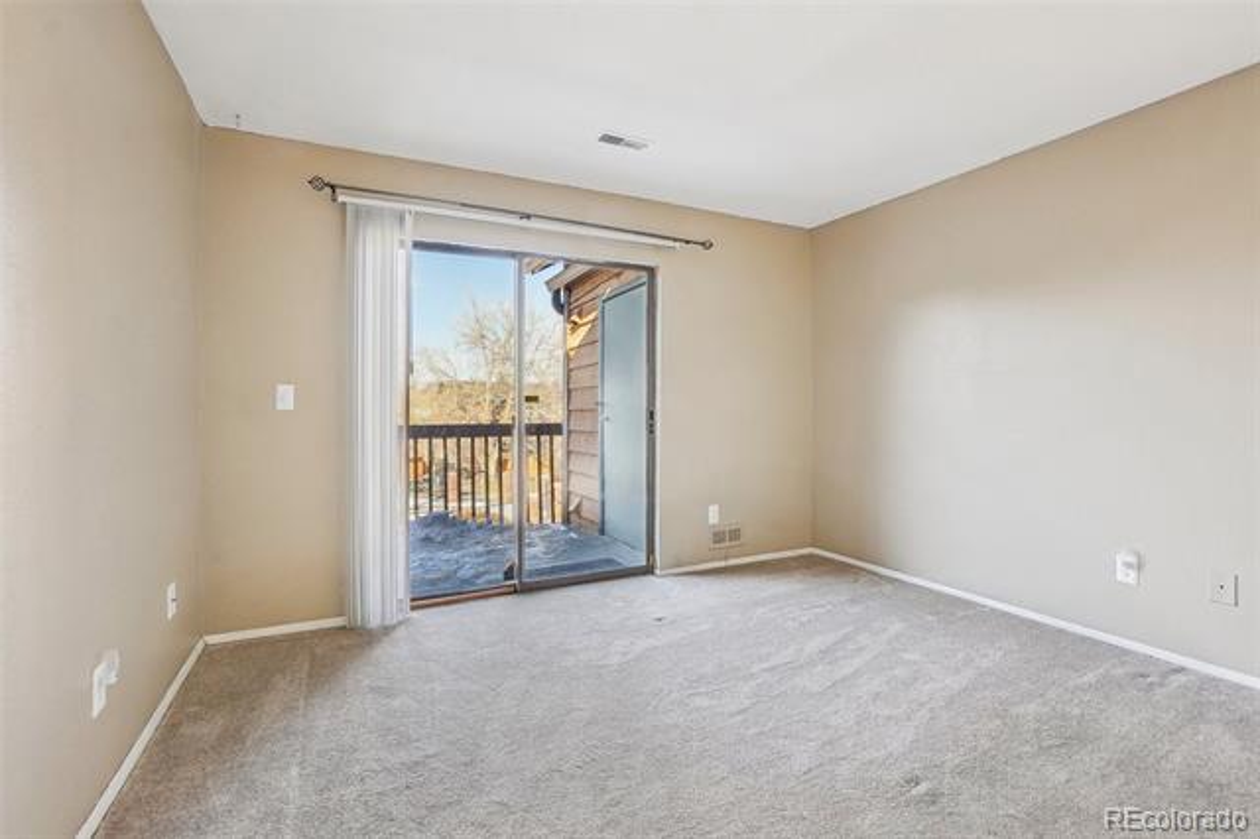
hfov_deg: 100.4
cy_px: 420
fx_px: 525
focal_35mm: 15
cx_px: 630
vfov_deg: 77.3
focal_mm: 10
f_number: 8
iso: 400
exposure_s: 1/30
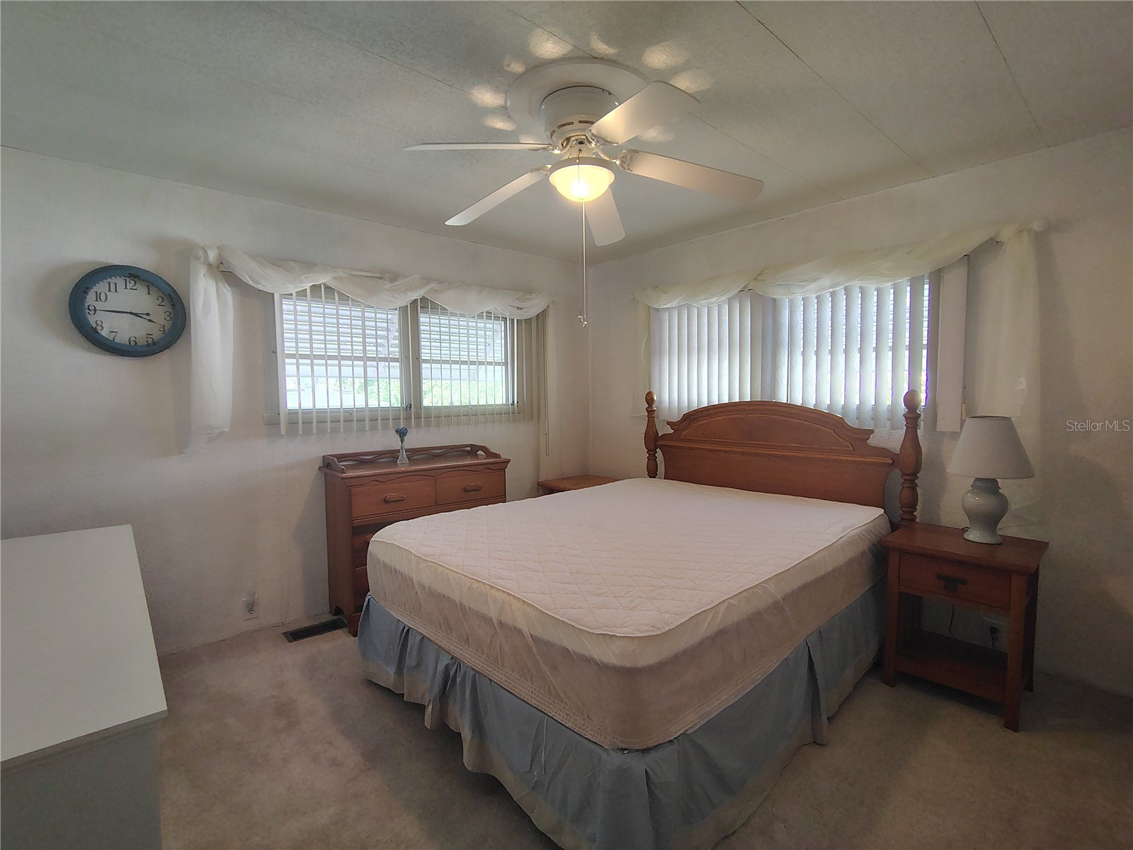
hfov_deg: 94.5
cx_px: 566
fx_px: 524
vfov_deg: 78.1
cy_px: 425
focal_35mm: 16
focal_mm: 2.13
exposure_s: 1/40
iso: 351
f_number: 2.2
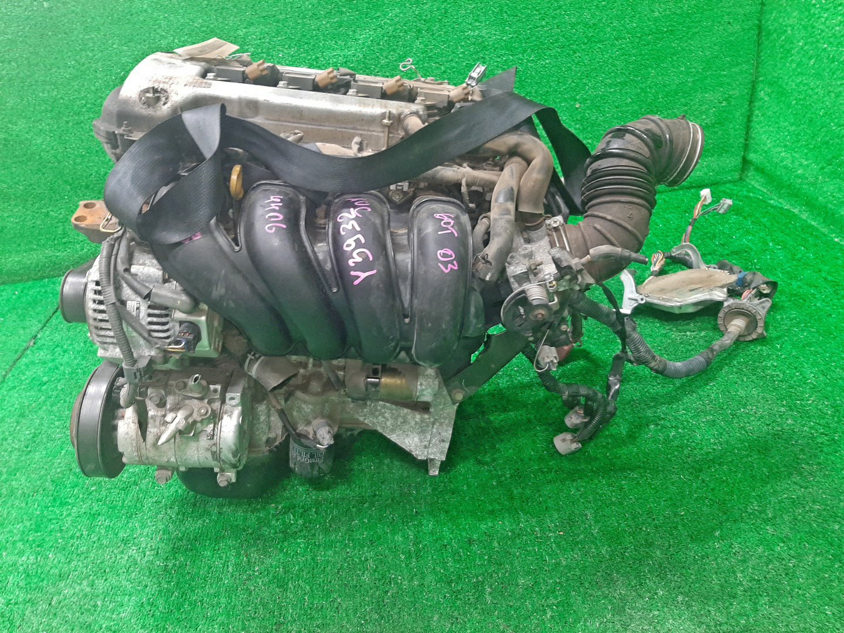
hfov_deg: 67.3
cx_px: 422
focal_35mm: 26
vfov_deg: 53.1
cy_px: 316
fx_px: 634
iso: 205
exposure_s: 1/33
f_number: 1.7
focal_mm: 3.93
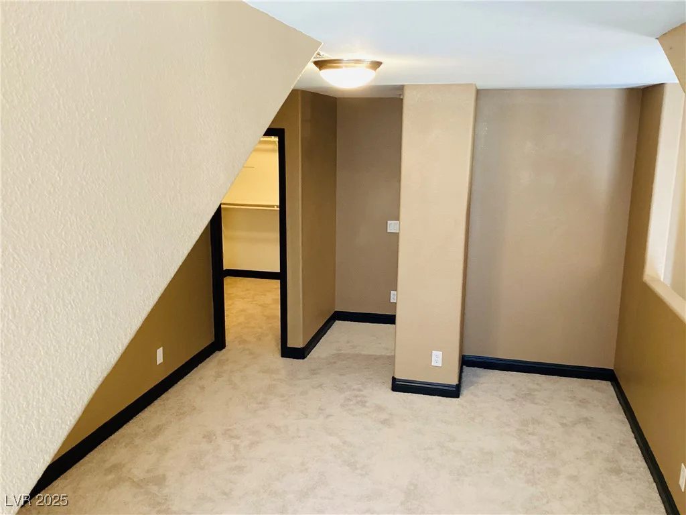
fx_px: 614
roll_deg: -0.1
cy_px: 258
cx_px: 343
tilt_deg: -12.4
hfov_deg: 58.4
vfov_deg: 45.4
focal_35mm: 31
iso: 200
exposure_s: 1/60
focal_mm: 3.3
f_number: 2.4
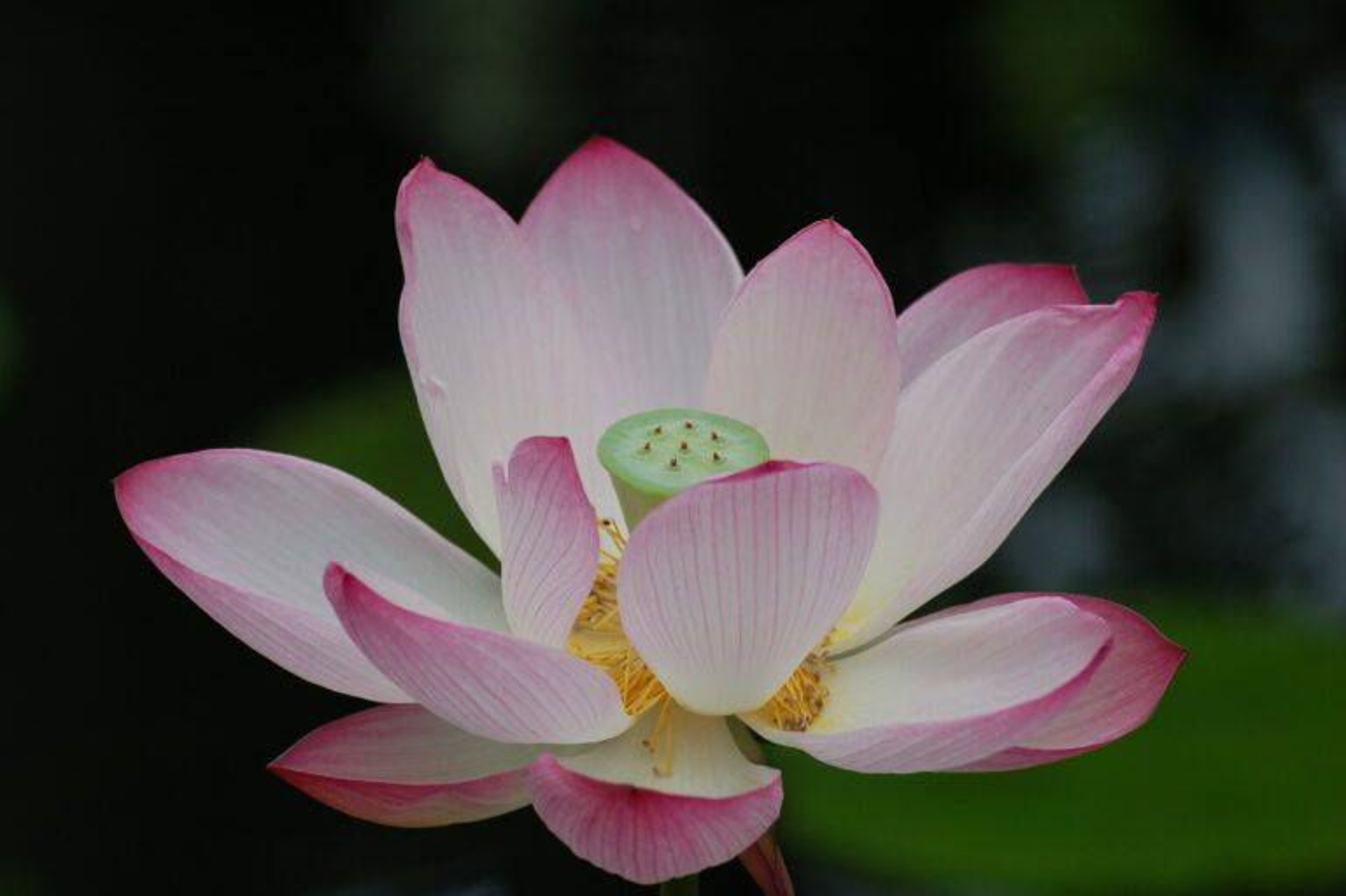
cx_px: 673
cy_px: 448
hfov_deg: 11.4
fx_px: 6725
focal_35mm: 180
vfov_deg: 7.6
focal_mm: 120
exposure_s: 1/500
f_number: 5.6
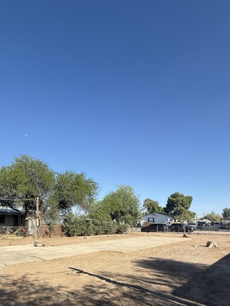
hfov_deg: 61.1
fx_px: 195
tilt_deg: -0.6
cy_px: 227
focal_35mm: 22
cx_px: 109
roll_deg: -0.2
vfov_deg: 71.5
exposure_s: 1/1848
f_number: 2.2
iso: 50
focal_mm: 2.22
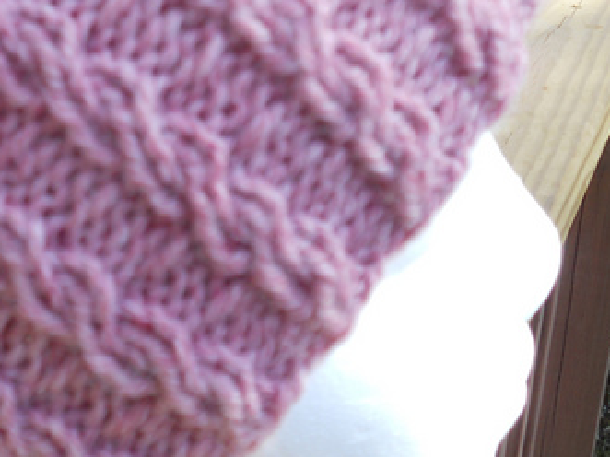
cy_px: 96
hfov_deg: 21.5
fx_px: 1568
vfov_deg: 16.5
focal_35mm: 89
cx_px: 61
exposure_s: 1/50
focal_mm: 8.2
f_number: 4.3
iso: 80
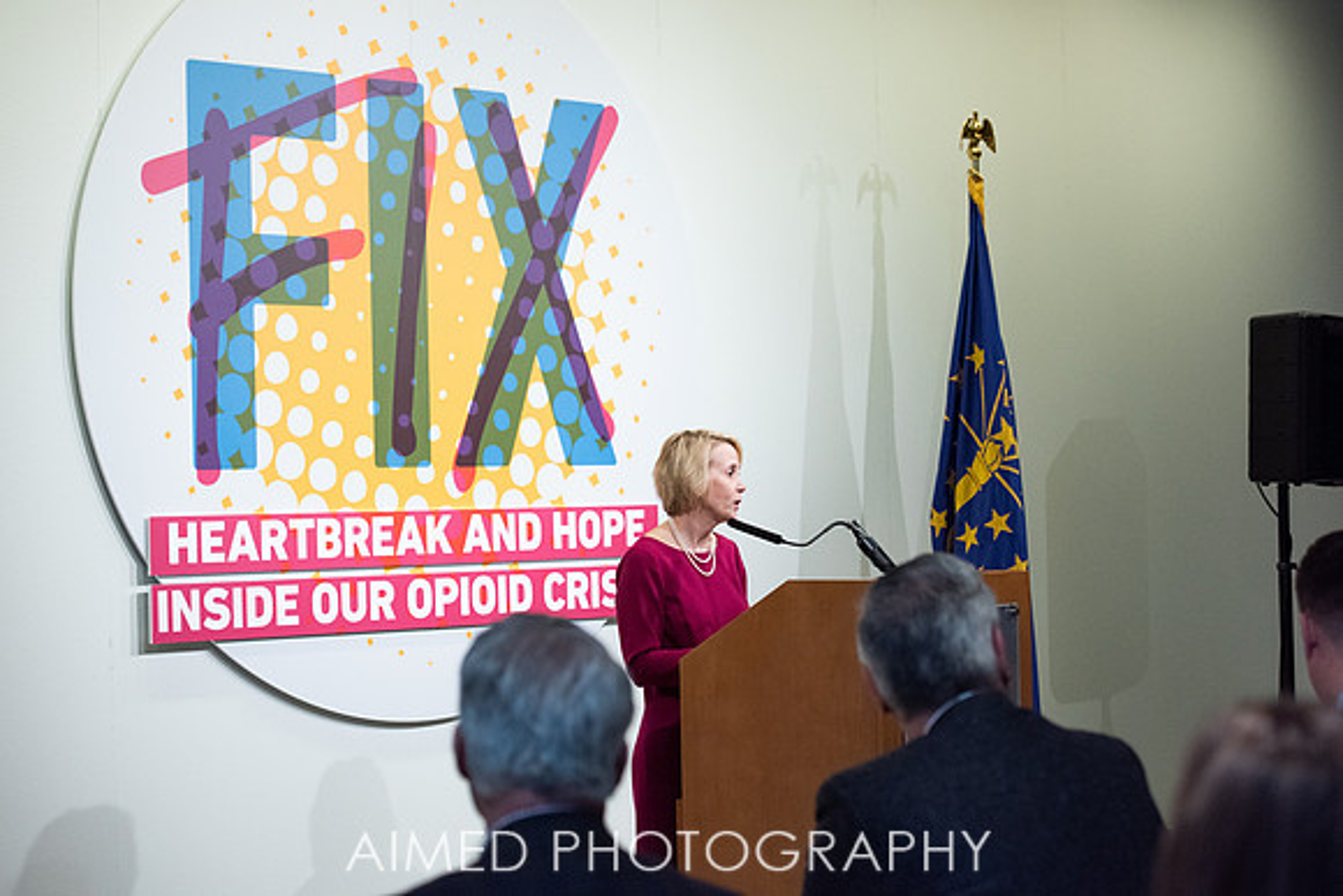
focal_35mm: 74
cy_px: 423
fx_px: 2777
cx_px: 653
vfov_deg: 18.3
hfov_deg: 27.2
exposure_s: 1/250
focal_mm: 70
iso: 1600
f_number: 4.5
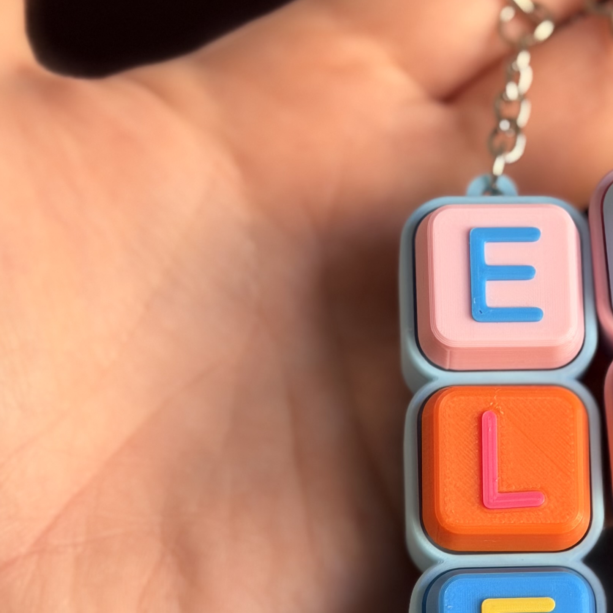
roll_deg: +2.5
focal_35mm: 106
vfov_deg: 16.2
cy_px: 543
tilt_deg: -10.7
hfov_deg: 16.2
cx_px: 565
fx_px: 2124
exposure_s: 1/76
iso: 100
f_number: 1.78
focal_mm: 6.76
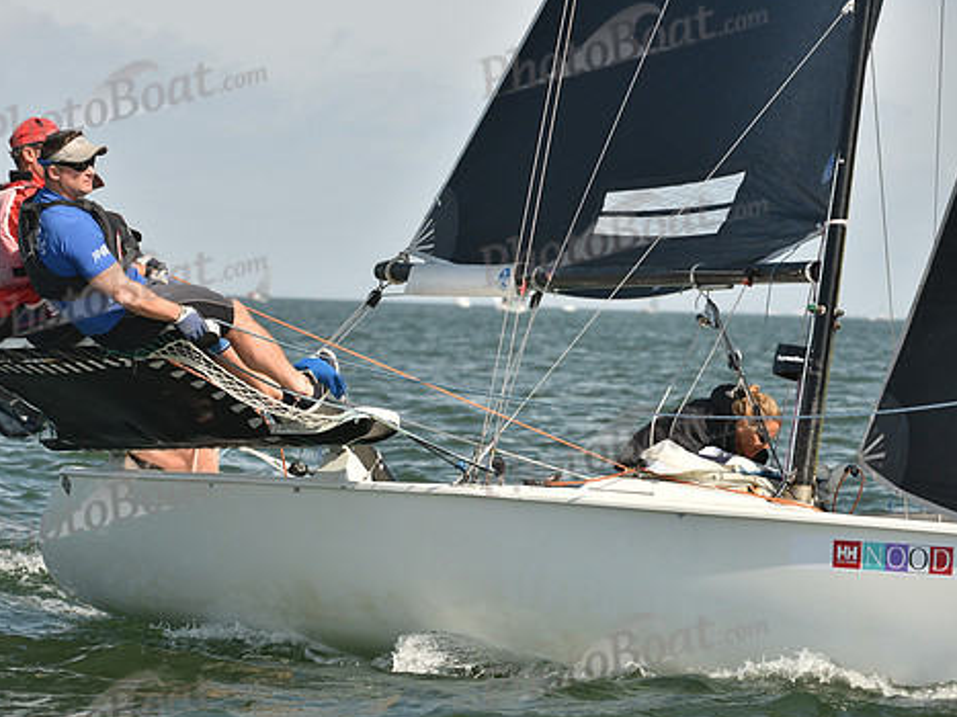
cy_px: 370
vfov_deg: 6.2
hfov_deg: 8.3
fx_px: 6606
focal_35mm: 239
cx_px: 375
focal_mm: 200
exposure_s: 1/1250
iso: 400
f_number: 7.1
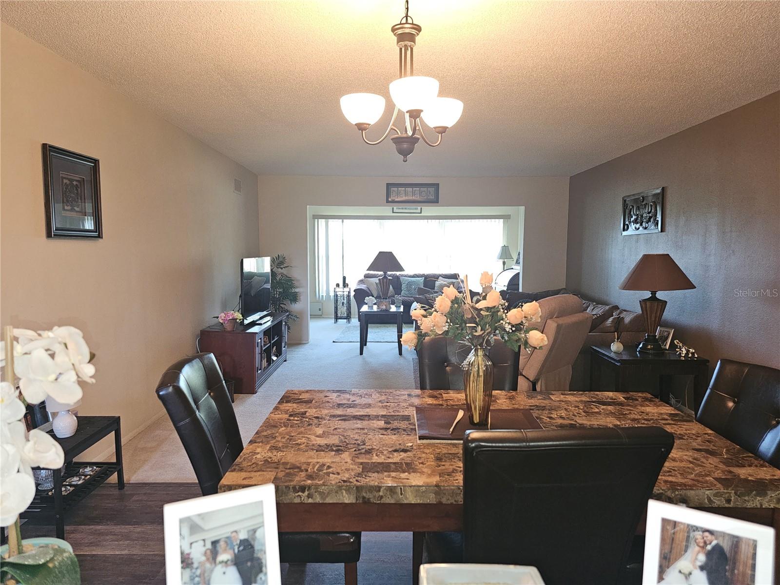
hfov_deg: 73.9
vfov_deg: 58.9
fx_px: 518
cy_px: 292
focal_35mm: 23
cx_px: 390
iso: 100
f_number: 1.7
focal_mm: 6.3
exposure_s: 1/24
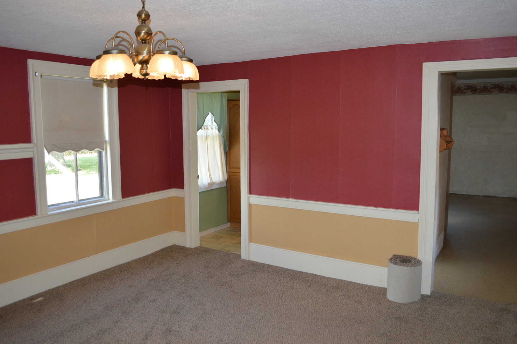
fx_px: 387
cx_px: 258
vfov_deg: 47.9
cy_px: 172
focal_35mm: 27
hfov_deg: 67.4
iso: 400
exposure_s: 1/125
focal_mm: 18
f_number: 4
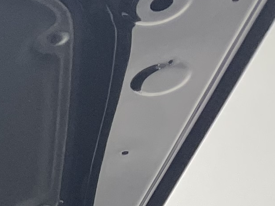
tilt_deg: -18.2
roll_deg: +1.4
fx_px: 1295
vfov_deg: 8.1
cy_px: 558
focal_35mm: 163
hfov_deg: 9.8
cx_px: -501
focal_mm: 5.1
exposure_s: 1/98
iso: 125
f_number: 1.6
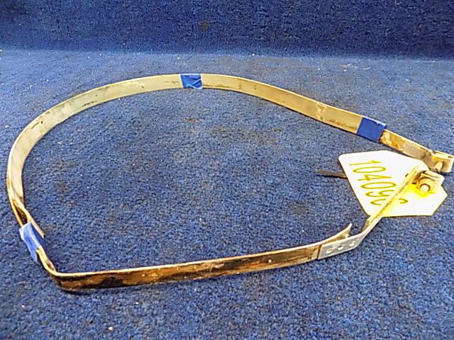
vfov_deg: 58.9
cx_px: 227
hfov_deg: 73.9
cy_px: 170
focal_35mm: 23
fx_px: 302
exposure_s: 1/15
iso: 400
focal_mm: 4
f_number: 3.1
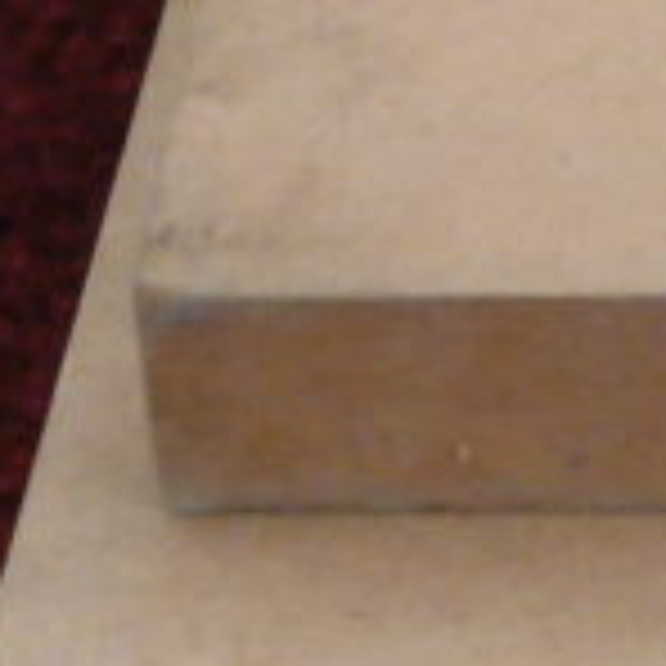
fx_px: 12407
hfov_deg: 3.1
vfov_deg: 3.1
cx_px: 878
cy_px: 180
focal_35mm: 570
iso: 200
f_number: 5.6
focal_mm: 16.8
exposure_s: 1/6
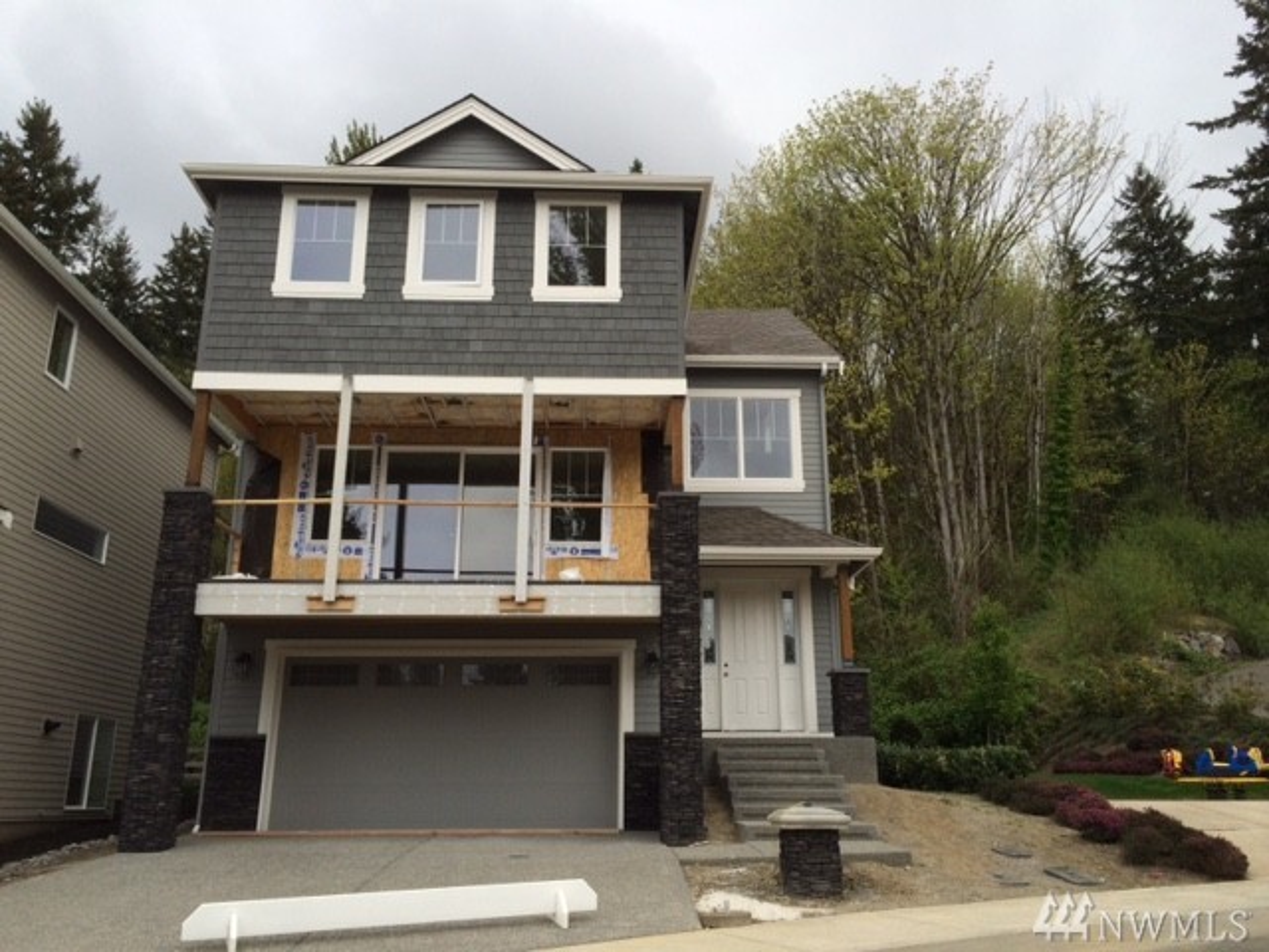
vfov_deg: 48.2
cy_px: 476
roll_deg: +1.8
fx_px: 1063
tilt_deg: +17.6
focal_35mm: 29
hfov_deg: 61.7
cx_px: 634
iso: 32
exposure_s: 1/554
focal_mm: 4.15
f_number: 2.2
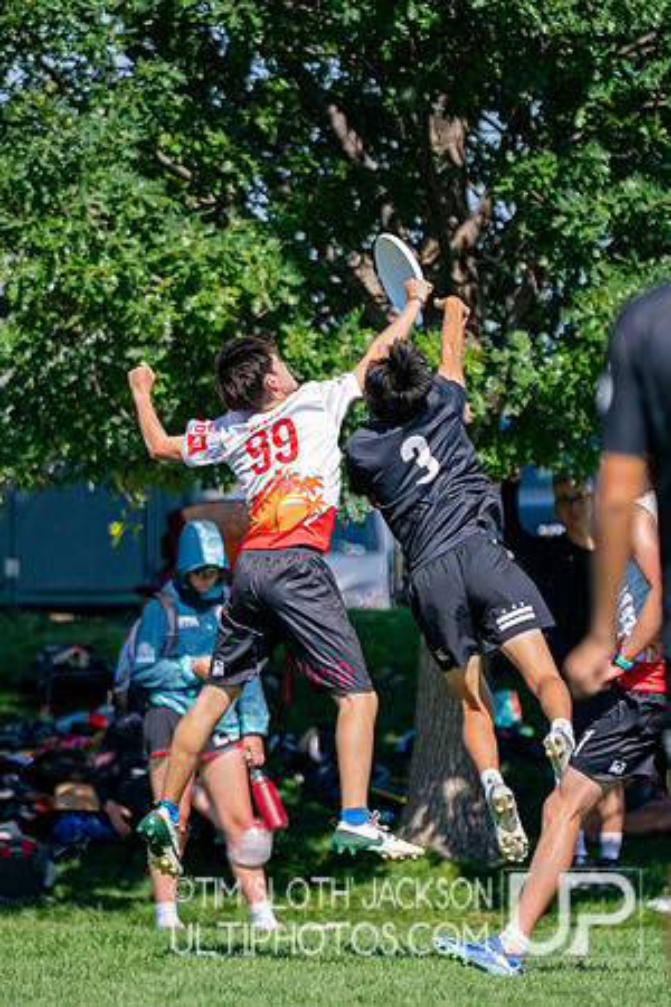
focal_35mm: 415
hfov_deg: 3.3
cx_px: 364
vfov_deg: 5.0
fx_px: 11606
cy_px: 495
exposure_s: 1/6400
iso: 400
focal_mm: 200
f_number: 2.8
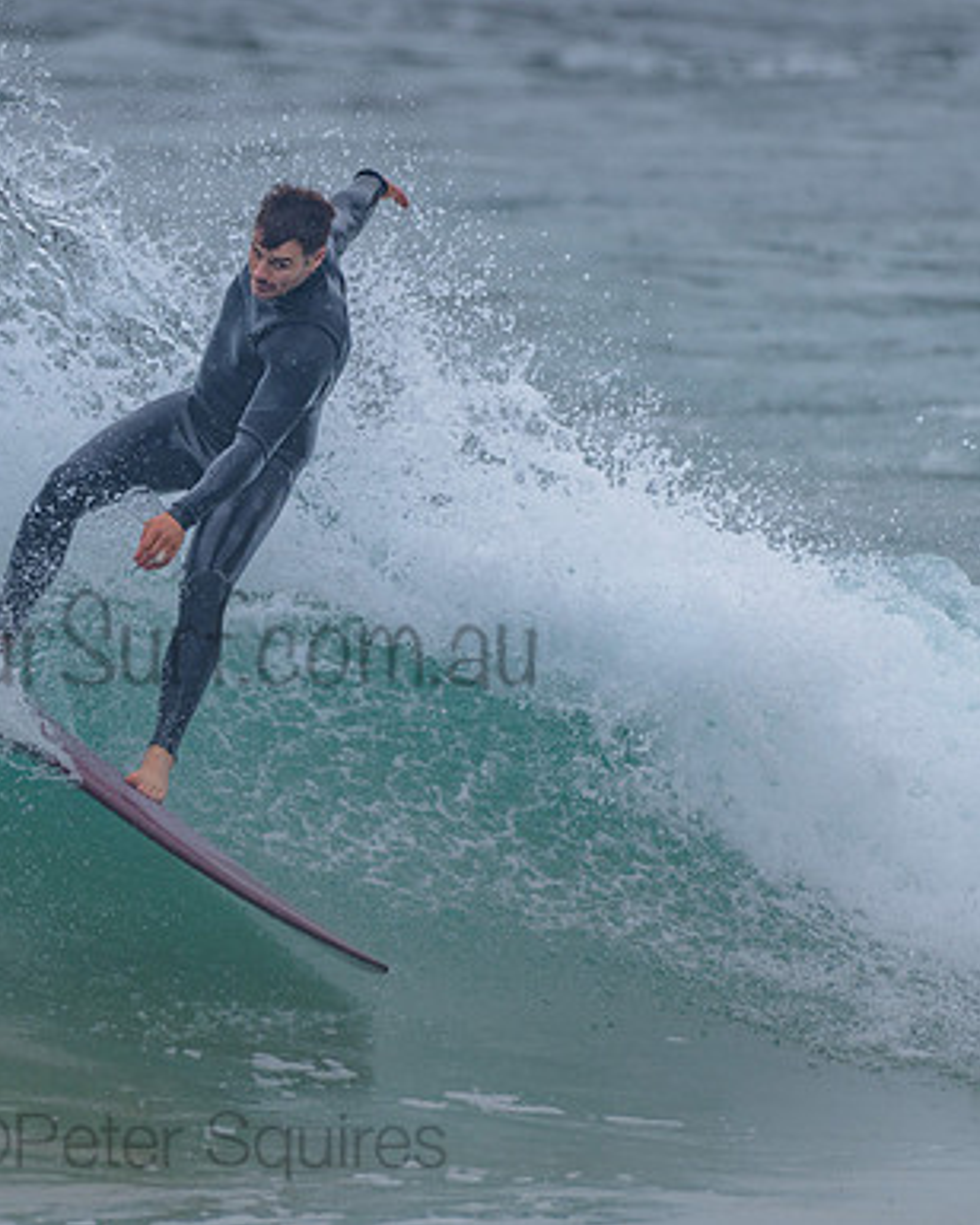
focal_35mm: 867
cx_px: 130
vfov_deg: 2.2
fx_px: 31433
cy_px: 583
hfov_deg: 1.8
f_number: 5.6
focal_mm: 500
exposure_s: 1/2000
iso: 400
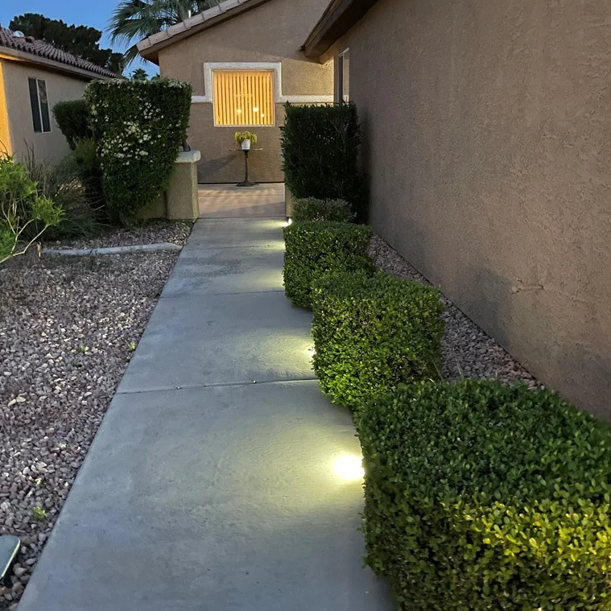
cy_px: 279
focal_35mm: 31
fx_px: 619
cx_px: 304
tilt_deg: -13.7
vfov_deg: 52.5
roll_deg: +1.1
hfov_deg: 52.5
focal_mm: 4.2
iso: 500
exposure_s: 1/12
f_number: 1.6
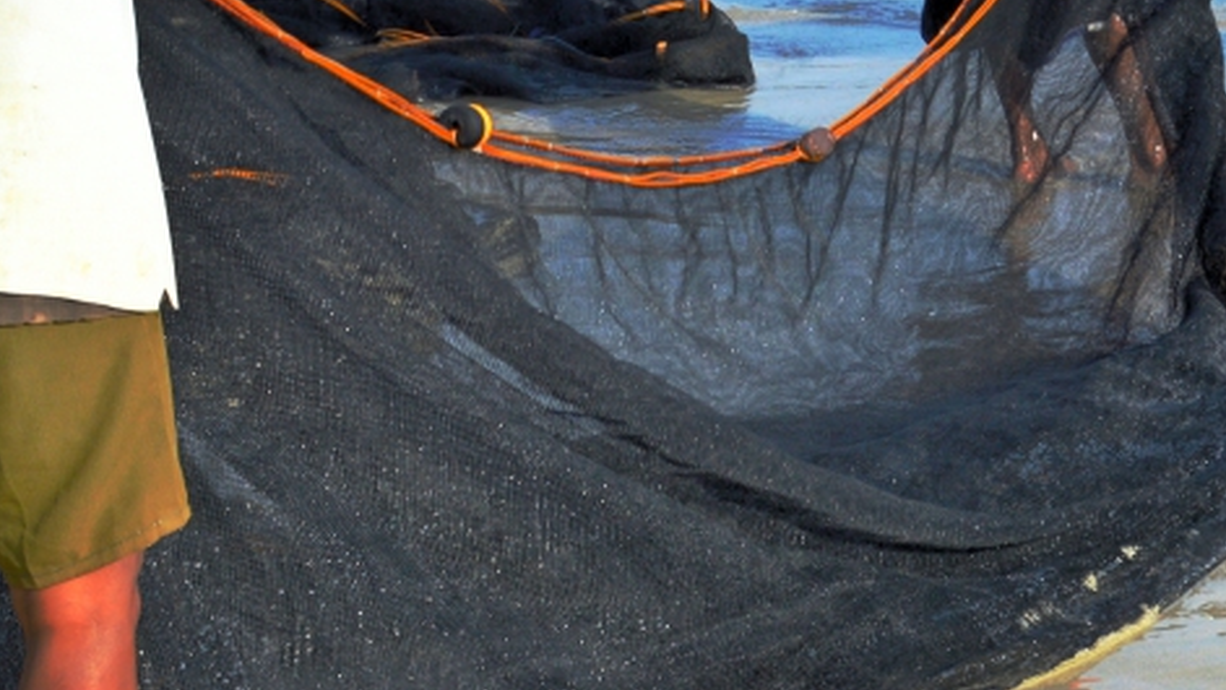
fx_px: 3901
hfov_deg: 17.5
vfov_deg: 10.0
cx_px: 1162
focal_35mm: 120
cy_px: -61
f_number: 8
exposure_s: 1/250
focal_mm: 24
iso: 100
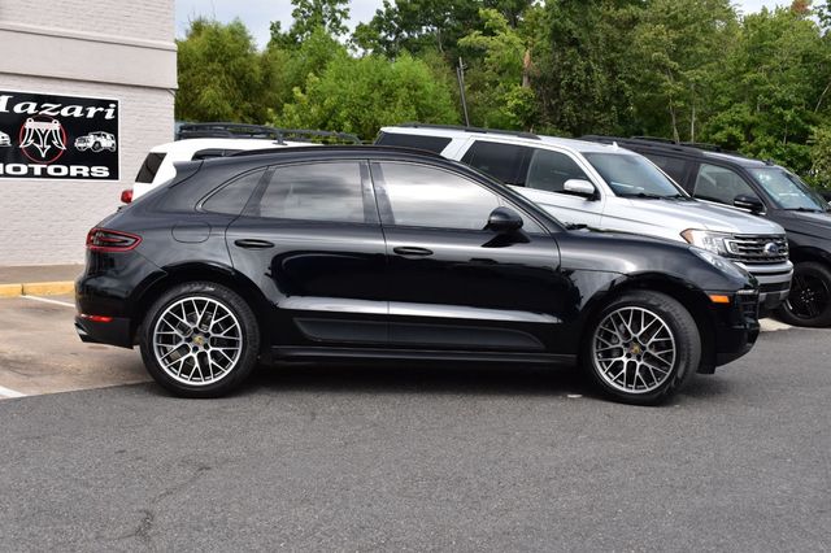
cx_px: 416
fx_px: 1073
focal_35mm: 46
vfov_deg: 28.9
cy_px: 276
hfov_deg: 42.3
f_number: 11
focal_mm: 31
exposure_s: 1/500
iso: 400
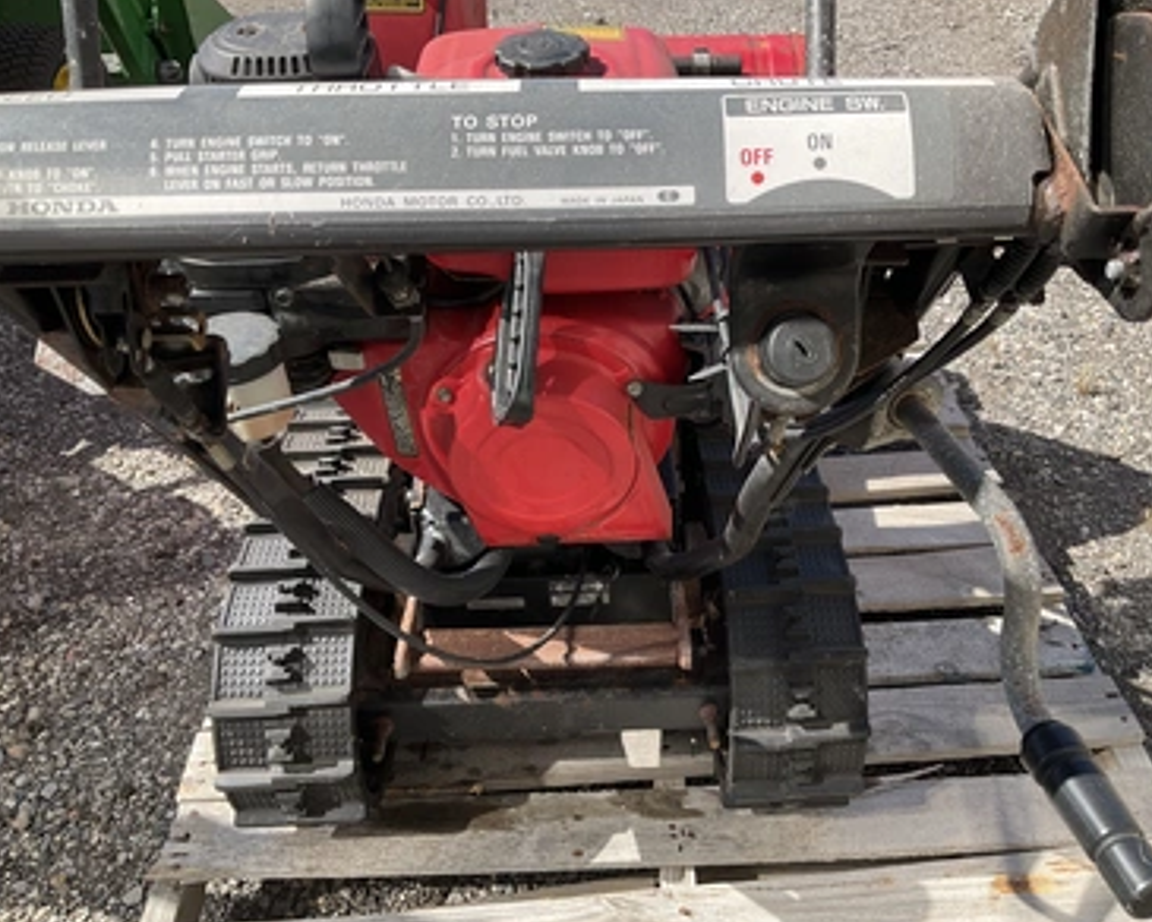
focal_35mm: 31
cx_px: 615
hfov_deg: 57.1
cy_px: 458
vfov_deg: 47.1
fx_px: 1057
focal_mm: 3
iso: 25
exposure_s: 1/666
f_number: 1.8
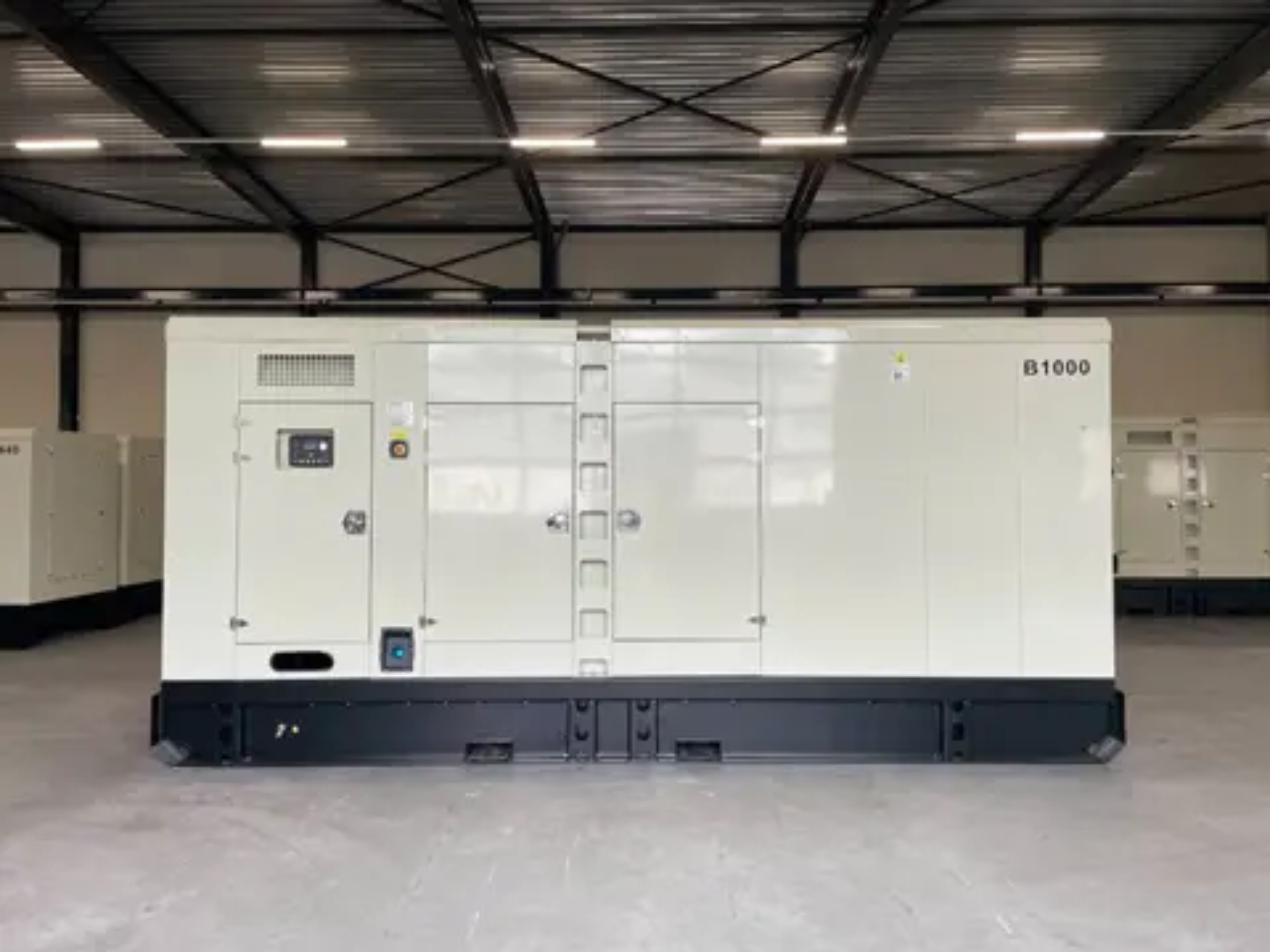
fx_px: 954
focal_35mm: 26
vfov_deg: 53.1
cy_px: 476
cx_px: 635
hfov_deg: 67.3
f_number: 1.6
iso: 80
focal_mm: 4.2
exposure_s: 1/100
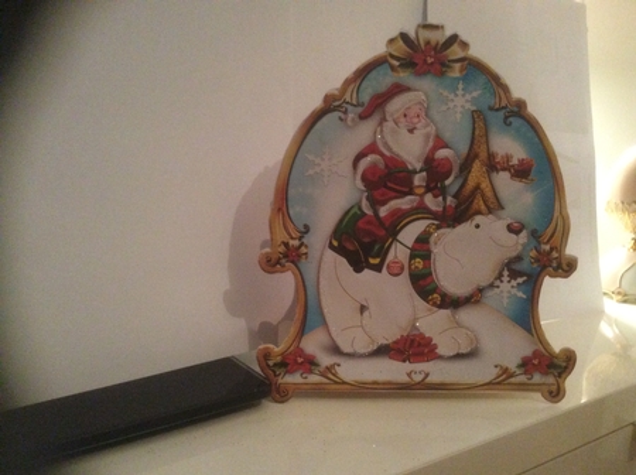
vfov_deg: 44.0
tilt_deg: -12.0
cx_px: 318
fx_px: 587
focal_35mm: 32
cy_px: 238
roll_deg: -2.2
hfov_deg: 56.9
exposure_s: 1/17
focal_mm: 3.3
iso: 400
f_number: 2.4
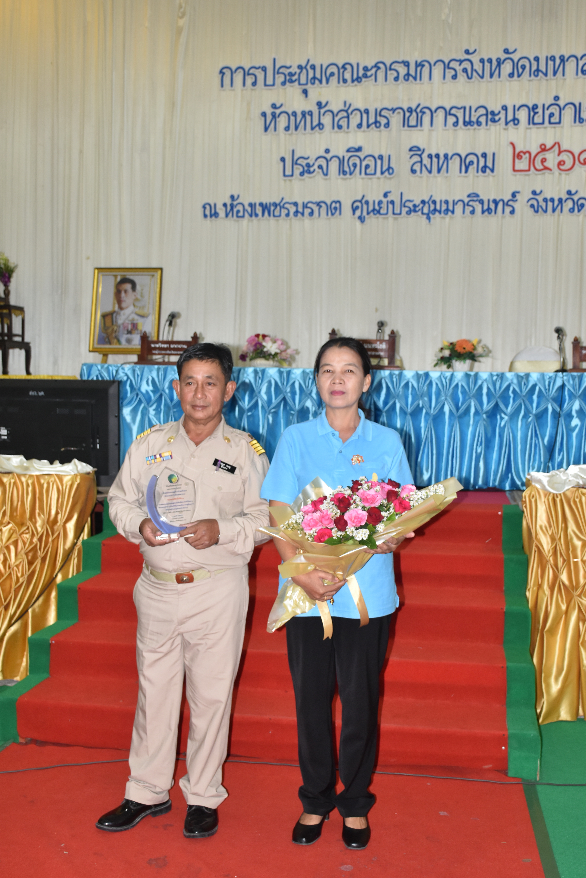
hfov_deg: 32.6
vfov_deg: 47.4
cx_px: 307
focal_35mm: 41
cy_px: 434
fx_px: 1001
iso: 800
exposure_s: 1/60
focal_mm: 26
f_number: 5
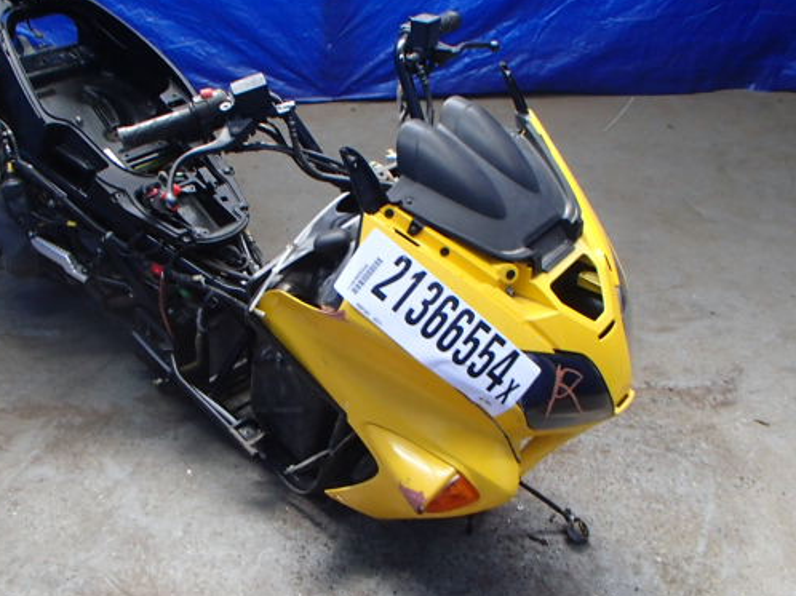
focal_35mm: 36
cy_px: 284
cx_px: 312
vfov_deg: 39.6
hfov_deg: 51.0
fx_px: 827
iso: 400
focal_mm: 5
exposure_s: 1/30
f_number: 3.9
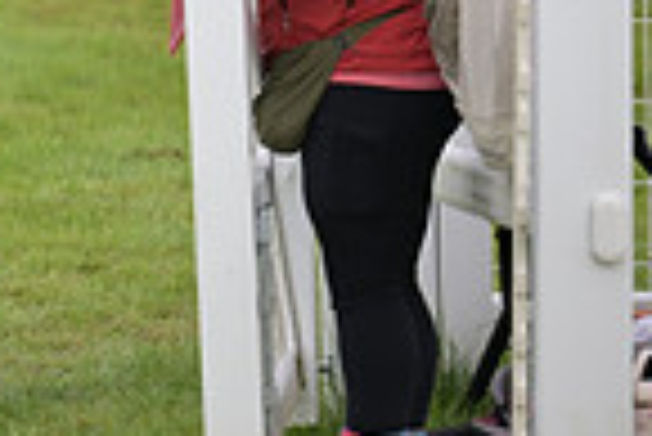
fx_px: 9790
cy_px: -330
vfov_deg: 2.5
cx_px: -634
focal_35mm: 540
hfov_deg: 3.8
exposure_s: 1/1250
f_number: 3.2
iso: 320
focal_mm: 135
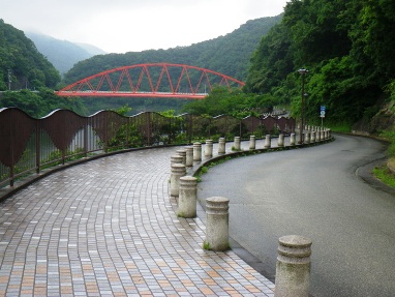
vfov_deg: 28.6
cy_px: 148
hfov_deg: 37.5
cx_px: 198
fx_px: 582
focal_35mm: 51
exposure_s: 1/60
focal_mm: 9.1
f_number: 4.4
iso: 80
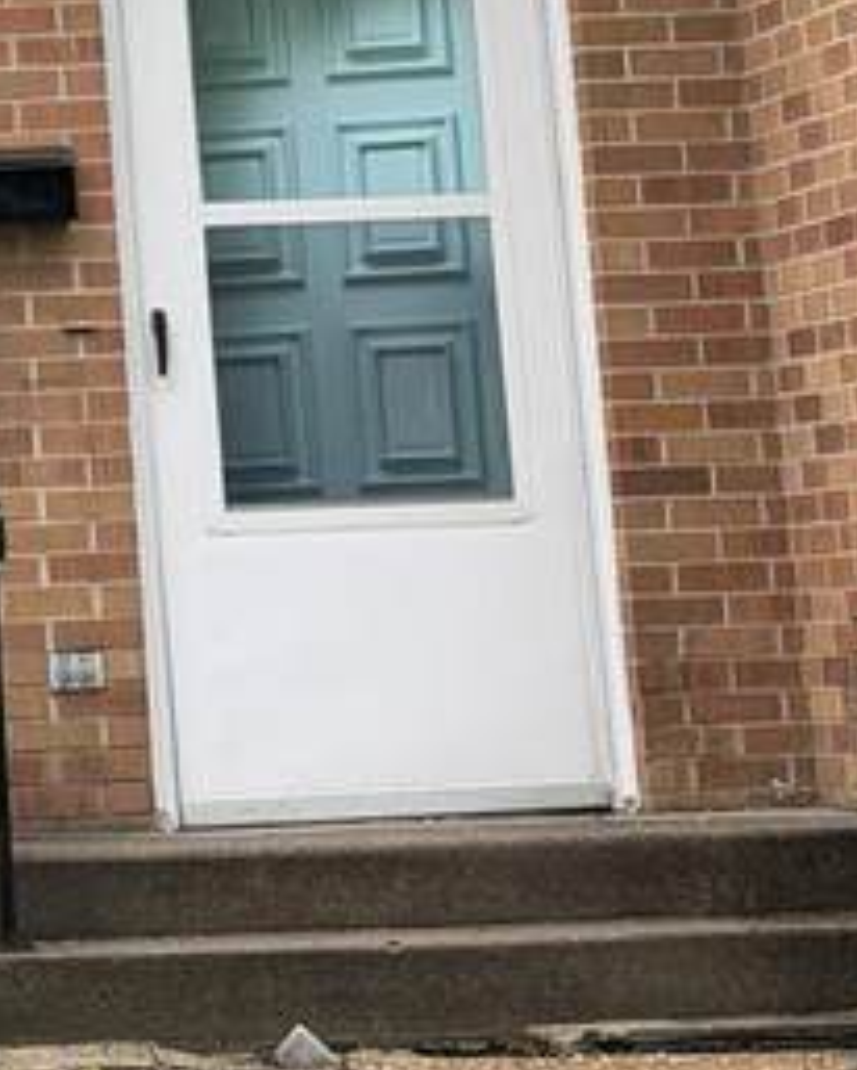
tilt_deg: +10.9
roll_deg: +3.1
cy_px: -358
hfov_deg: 8.6
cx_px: -453
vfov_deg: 10.7
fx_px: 5542
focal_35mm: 175
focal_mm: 6.76
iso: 80
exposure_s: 1/646
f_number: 1.78
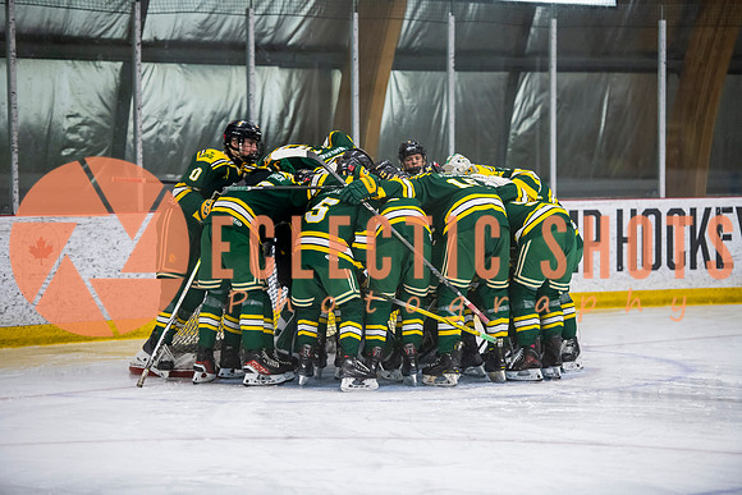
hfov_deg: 15.2
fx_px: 2783
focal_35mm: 135
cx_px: 371
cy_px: 248
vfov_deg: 10.2
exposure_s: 1/640
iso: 3200
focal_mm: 135
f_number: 3.2
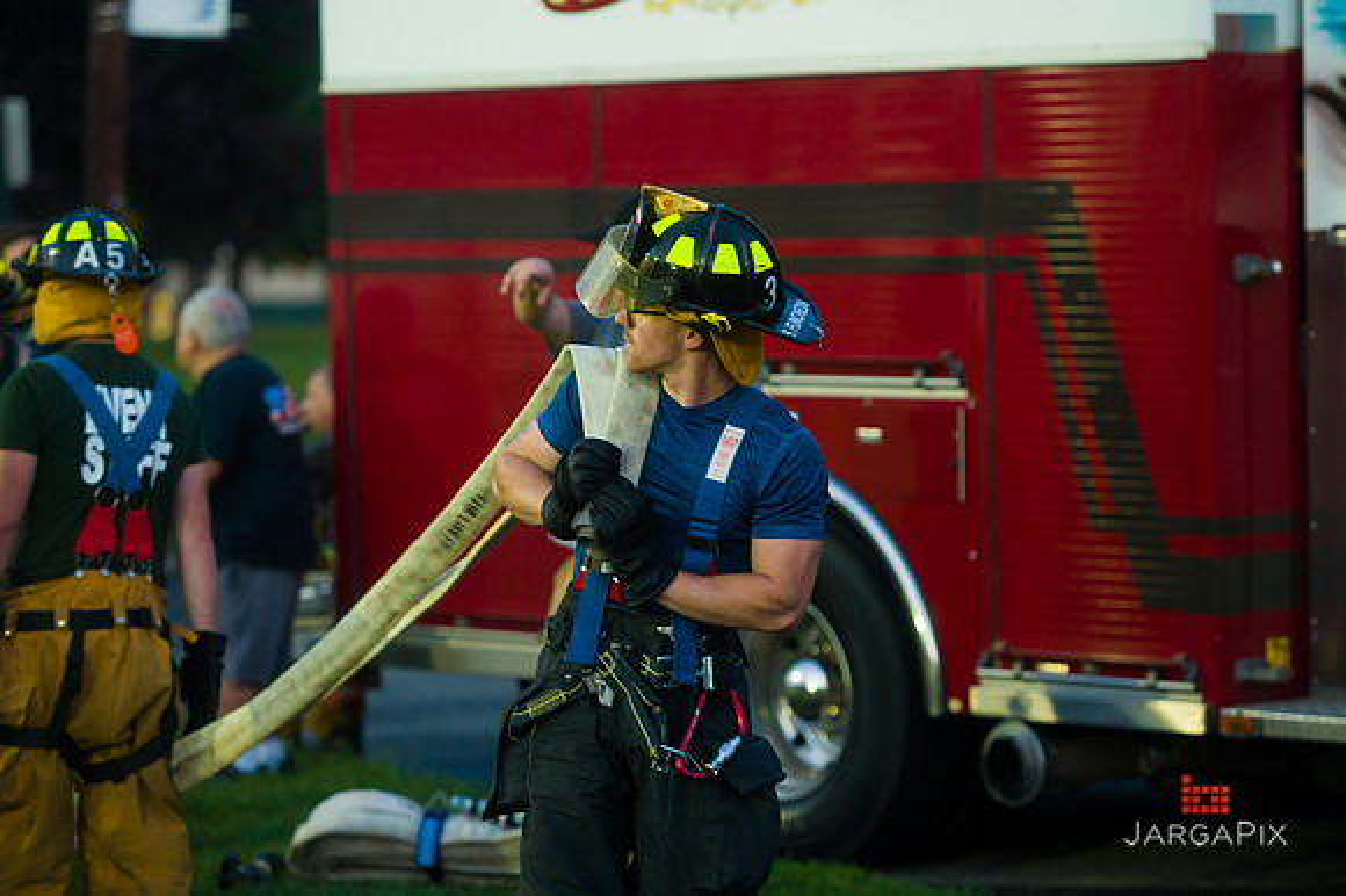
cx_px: 673
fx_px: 5418
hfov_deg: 14.2
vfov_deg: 9.5
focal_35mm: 145
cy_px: 448
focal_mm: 145
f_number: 3.2
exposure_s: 1/125
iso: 3200
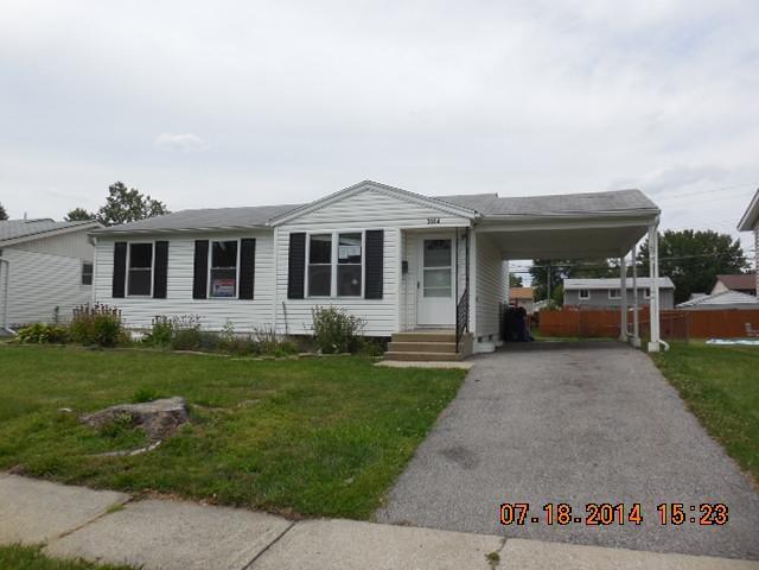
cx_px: 380
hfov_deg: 67.3
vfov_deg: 53.1
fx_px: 570
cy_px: 285
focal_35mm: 26
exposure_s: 1/1600
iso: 125
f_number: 3.5
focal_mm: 4.6
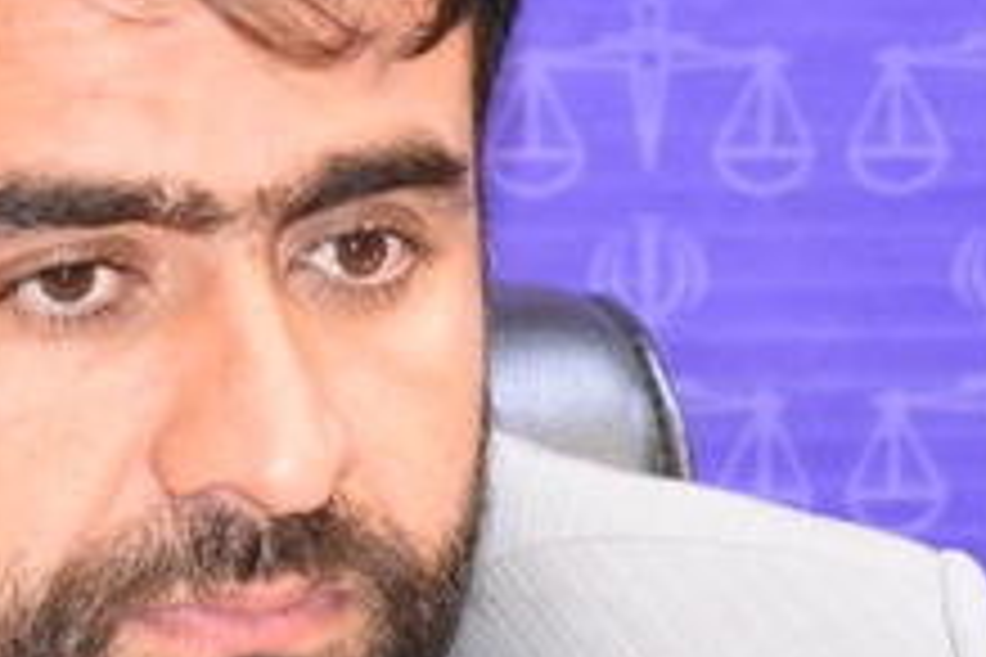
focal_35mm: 395
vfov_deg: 3.5
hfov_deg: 5.2
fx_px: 10818
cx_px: 108
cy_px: 376
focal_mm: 90
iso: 11400
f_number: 11
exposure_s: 1/250
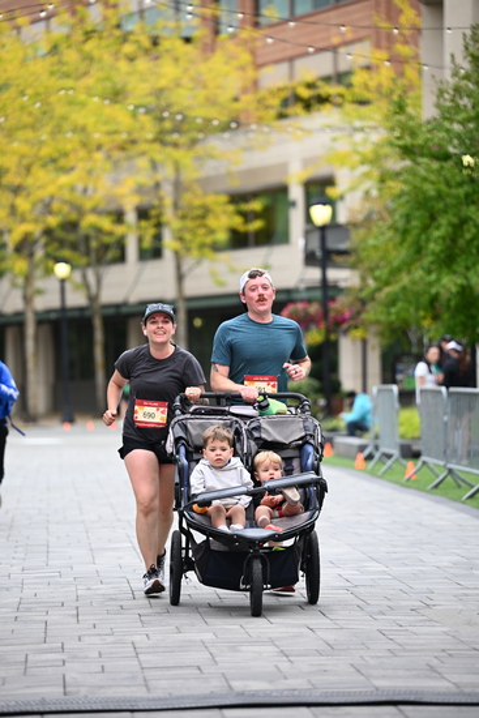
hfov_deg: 9.8
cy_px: 359
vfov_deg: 14.6
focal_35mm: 140
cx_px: 240
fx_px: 2792
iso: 640
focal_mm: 140
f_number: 2.8
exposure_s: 1/2000
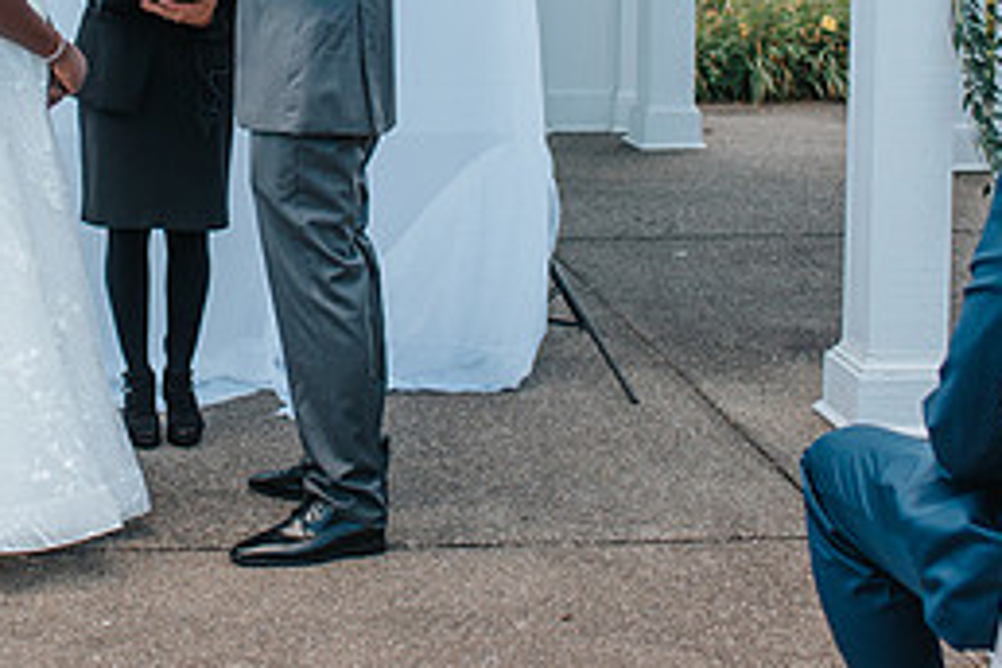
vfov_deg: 14.8
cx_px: 108
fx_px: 2505
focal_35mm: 90
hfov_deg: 22.1
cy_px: -72
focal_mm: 35
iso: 200
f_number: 3.2
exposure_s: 1/1000
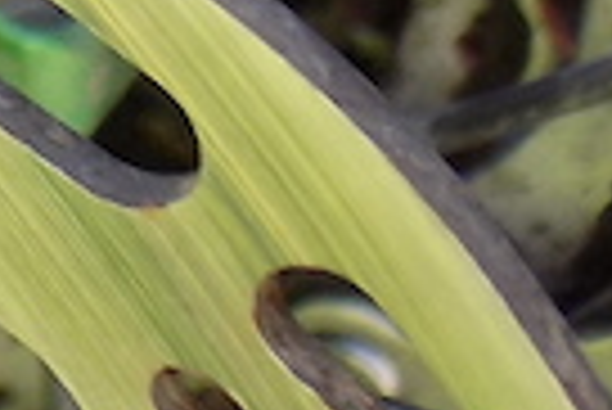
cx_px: -1611
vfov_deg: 4.5
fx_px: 4918
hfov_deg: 6.2
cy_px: -892
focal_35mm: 289
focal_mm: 6.6
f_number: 3.5
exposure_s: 1/50
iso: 80
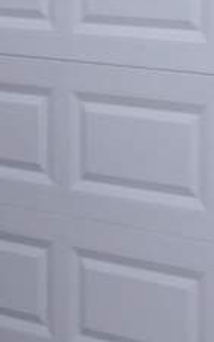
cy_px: -61
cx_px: 170
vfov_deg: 18.2
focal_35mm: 109
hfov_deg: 12.0
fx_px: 1018
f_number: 3.3
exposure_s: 1/30
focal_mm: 4.1
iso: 80
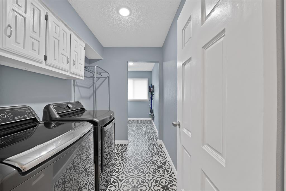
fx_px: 95
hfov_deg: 112.6
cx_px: 143
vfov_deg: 90.1
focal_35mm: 12
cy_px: 96
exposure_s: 1/2
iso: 640
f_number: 9
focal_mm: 12
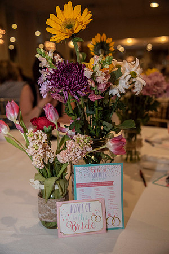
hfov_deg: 30.5
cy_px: 127
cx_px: 84
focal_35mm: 44
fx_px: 310
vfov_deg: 44.5
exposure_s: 1/200
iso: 640
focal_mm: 44
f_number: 4
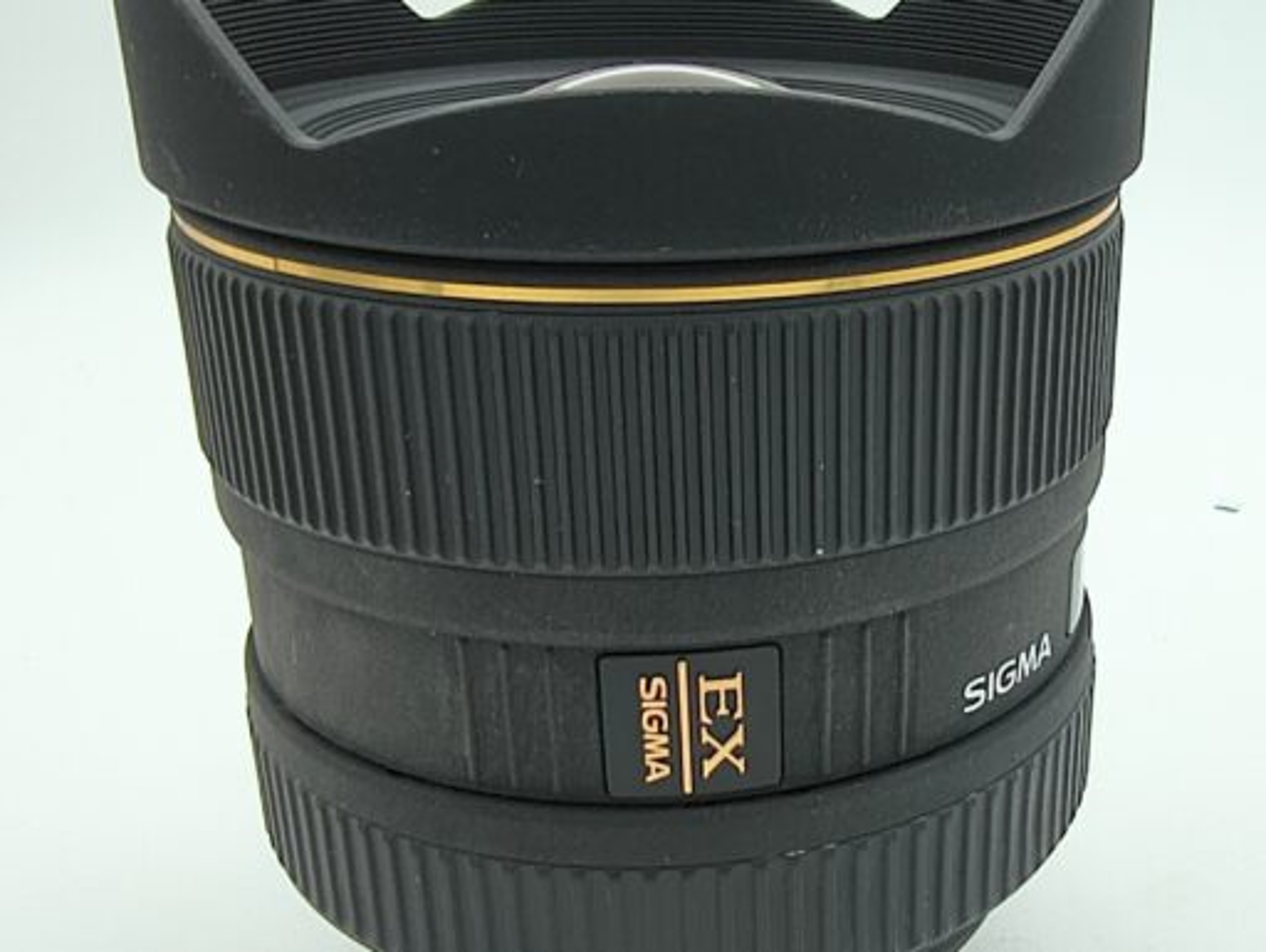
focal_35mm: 24
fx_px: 879
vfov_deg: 56.9
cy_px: 476
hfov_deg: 71.5
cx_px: 633
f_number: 2
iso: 128
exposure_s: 1/100
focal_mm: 1.83
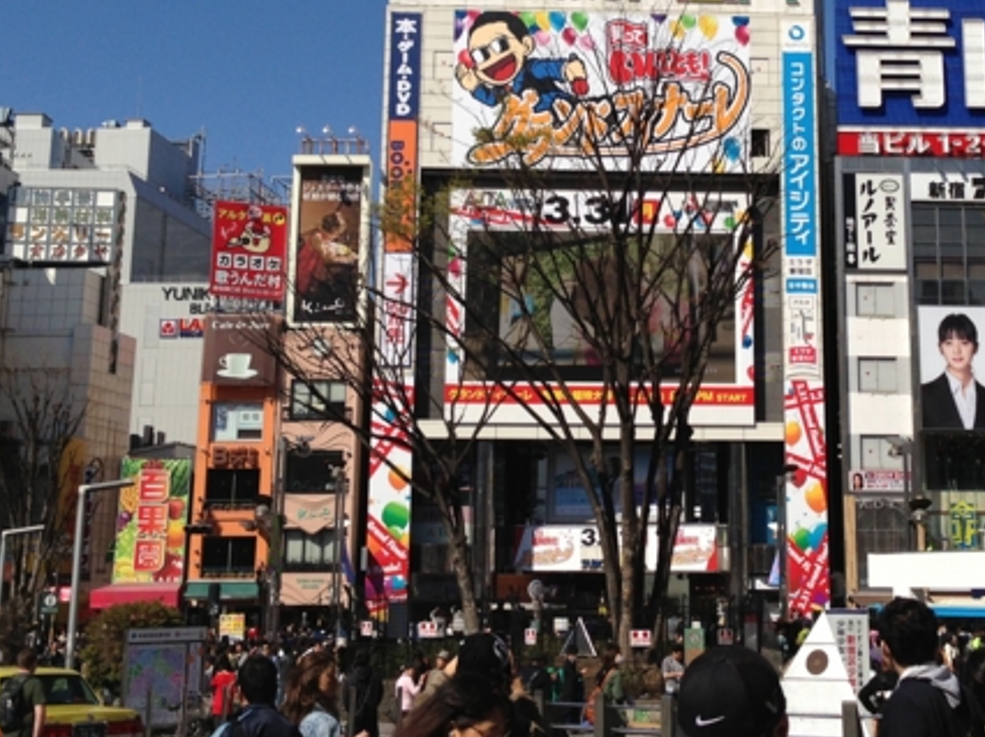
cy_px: 192
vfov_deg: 23.4
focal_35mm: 62
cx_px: 592
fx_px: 1763
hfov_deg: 31.1
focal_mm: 4.13
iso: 50
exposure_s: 1/2710
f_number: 2.4
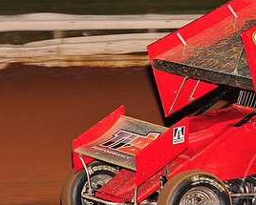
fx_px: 1616
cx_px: 267
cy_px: 91
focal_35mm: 213
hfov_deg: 9.0
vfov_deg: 7.3
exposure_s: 1/320
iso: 1000
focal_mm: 105
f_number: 6.3
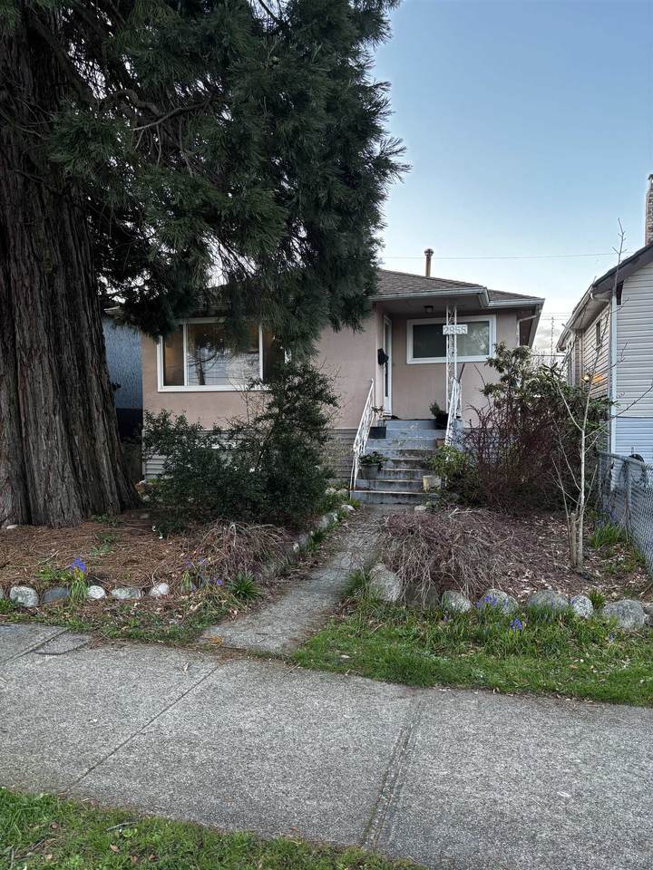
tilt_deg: -1.7
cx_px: 326
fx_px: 654
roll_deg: -0.5
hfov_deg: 53.1
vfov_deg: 67.3
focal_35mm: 26
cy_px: 435
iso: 100
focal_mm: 5.96
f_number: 1.6
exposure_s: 1/121
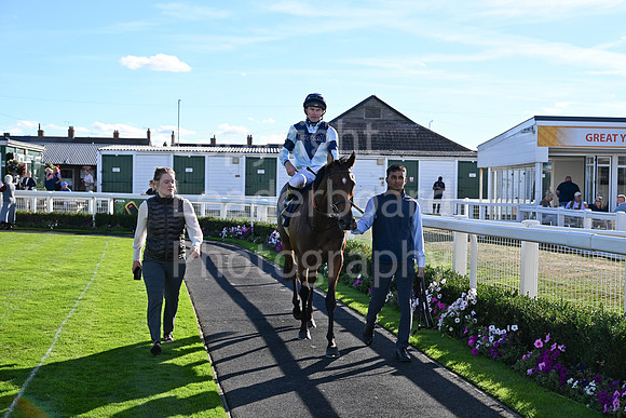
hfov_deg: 40.3
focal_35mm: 49
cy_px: 209
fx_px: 852
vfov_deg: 27.5
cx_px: 313
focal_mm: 49
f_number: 5.6
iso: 400
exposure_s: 1/1250
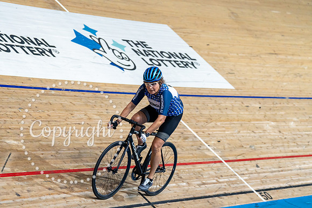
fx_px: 875
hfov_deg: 20.2
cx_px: 156
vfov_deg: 13.6
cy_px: 104
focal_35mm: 101
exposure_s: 1/1000
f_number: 2.8
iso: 3200
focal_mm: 101
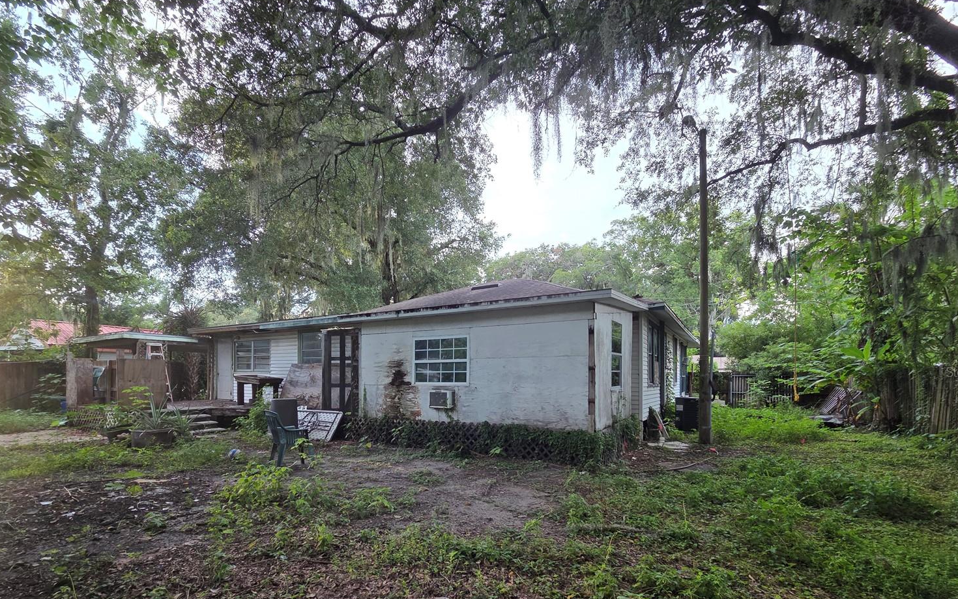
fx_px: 392
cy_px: 372
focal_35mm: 15
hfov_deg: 101.4
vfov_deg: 73.6
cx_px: 486
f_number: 2.2
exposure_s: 1/120
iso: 64
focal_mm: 2.2
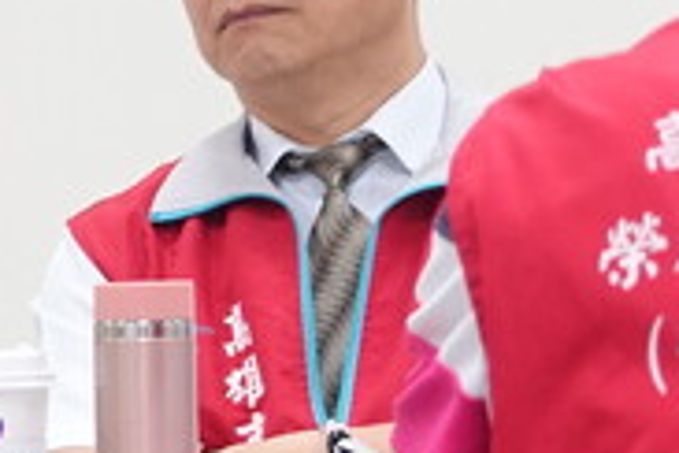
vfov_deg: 5.1
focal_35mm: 268
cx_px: -145
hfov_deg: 7.6
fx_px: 5054
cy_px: 381
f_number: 2.8
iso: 320
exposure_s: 1/50
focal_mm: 17.49
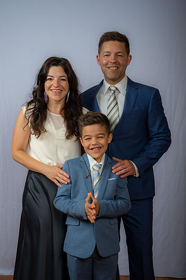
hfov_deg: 23.0
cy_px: 139
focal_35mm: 59
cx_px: 93
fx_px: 458
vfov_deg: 34.0
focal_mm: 58
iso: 250
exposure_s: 1/200
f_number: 6.3
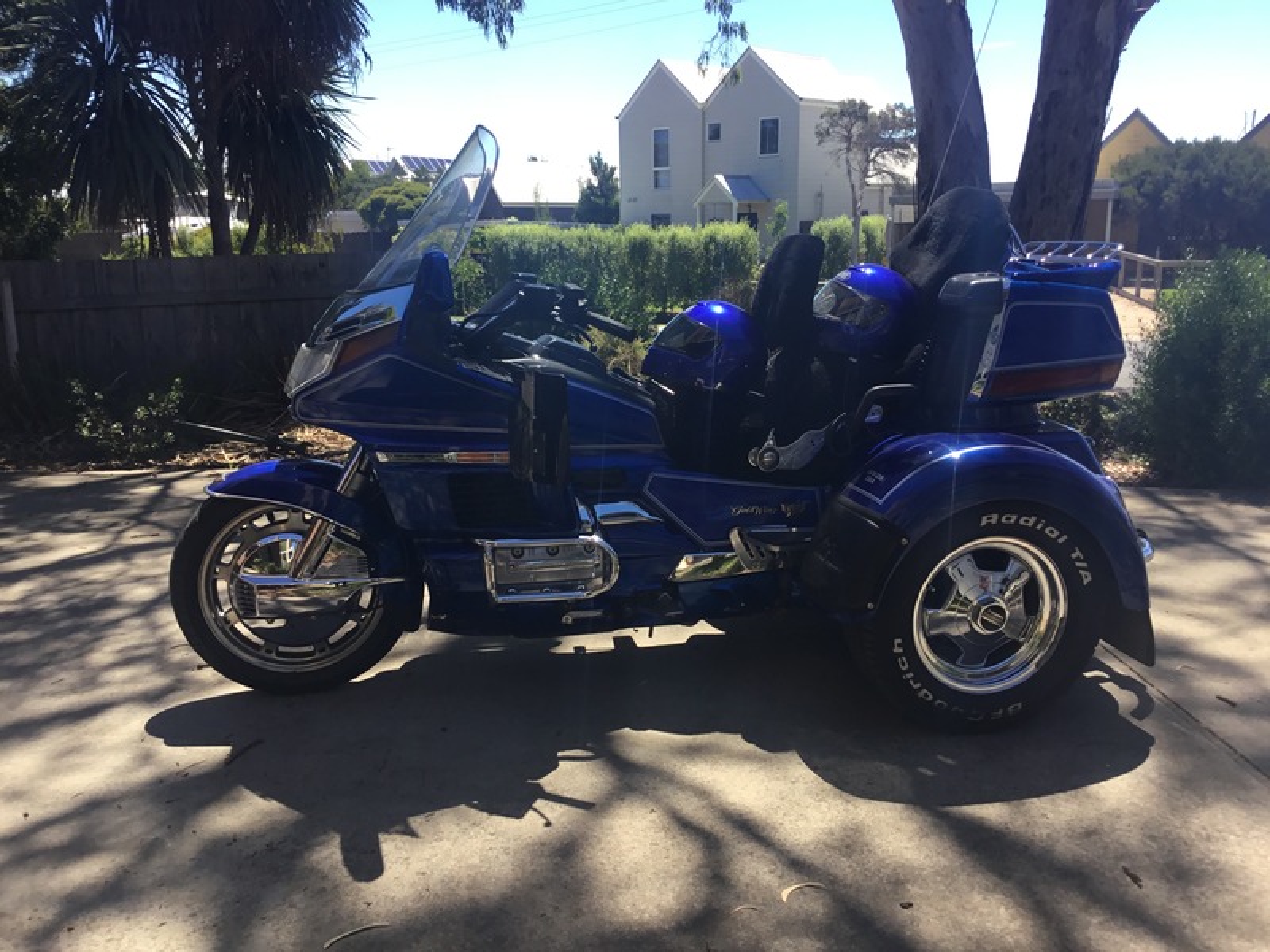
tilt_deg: -13.8
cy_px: 476
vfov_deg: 45.4
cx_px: 635
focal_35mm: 31
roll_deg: +0.2
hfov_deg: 58.4
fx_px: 1137
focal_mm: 3.3
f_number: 2.4
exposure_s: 1/473
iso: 25
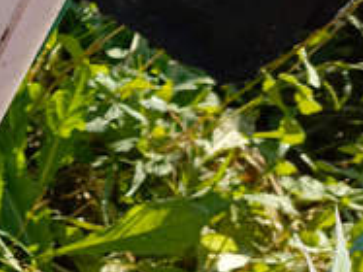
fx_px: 1121
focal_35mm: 107
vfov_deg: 13.7
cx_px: -346
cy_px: 218
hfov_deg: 15.2
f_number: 1.69
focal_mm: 4.76
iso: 112
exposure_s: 1/612
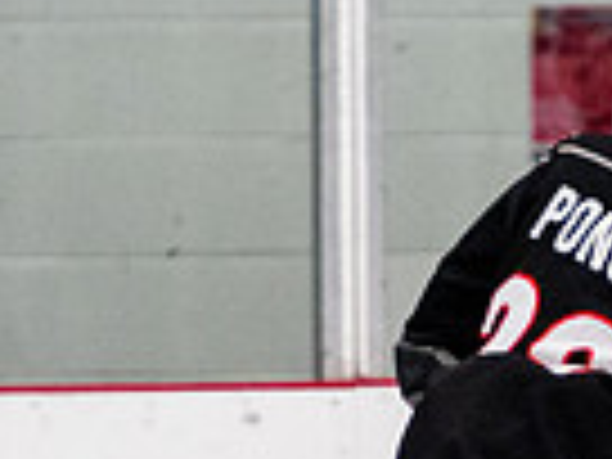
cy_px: 334
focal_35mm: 1632
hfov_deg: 1.2
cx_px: 721
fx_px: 28853
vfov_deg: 0.9
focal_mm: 200
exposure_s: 1/640
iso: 2000
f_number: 2.8
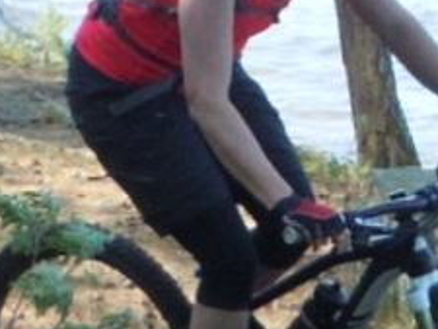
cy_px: 55
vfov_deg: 7.0
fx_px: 2697
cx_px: 237
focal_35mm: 213
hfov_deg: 9.3
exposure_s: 1/640
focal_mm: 5.4
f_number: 3.5
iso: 400
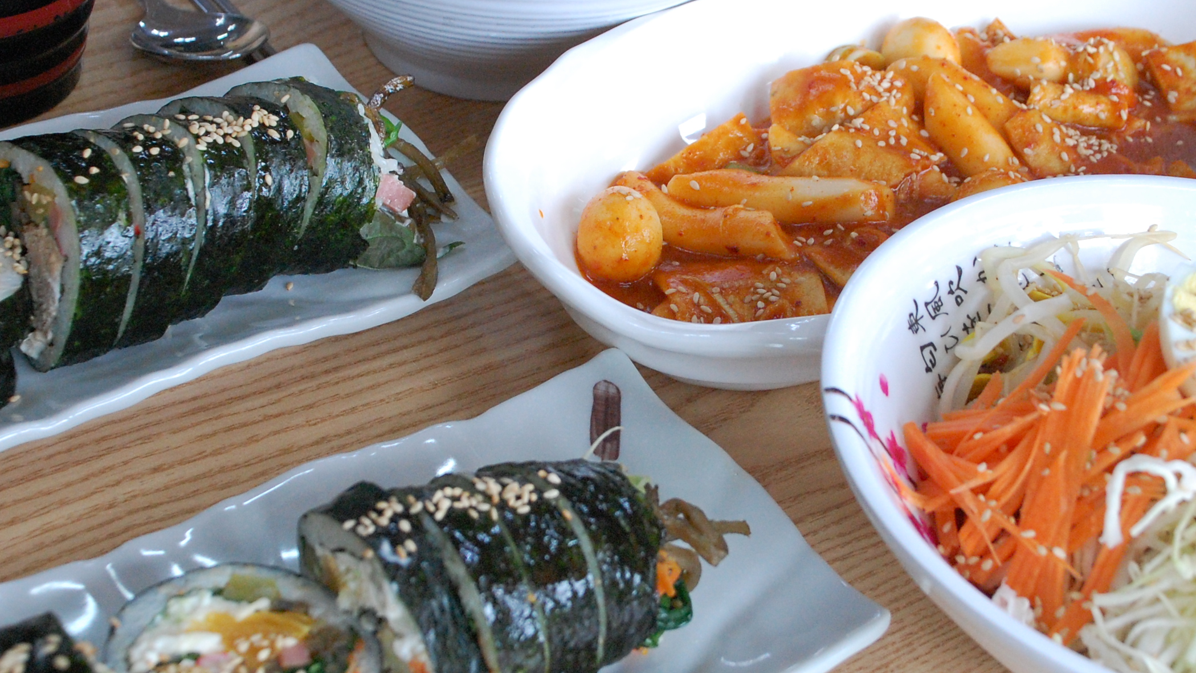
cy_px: 337
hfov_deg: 29.3
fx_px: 2283
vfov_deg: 16.8
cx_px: 684
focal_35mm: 72
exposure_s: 1/200
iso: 1600
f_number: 7.1
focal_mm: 32
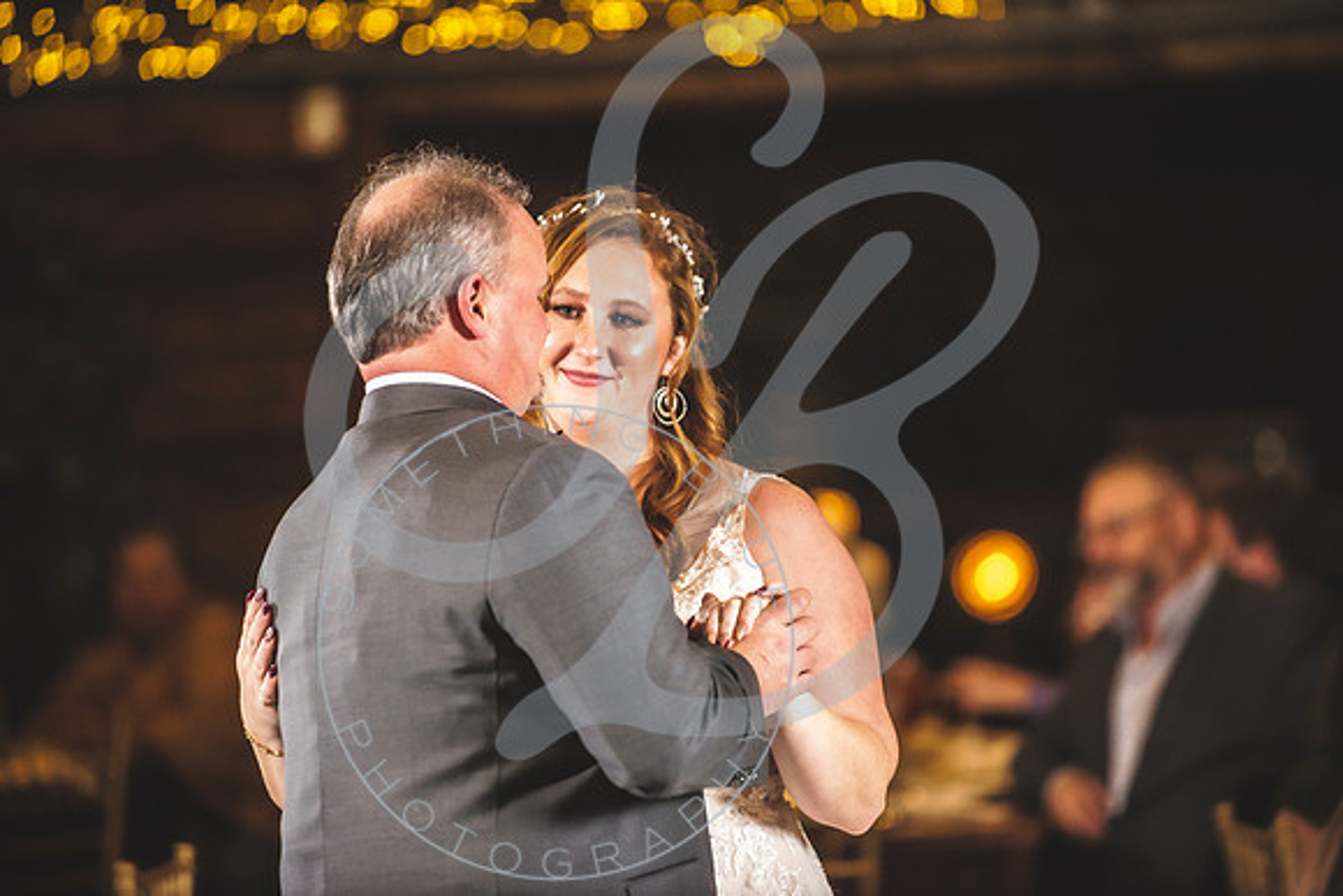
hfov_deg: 10.3
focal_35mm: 200
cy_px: 448
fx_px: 7463
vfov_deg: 6.9
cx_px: 672
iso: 800
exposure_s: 1/200
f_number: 2.8
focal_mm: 200
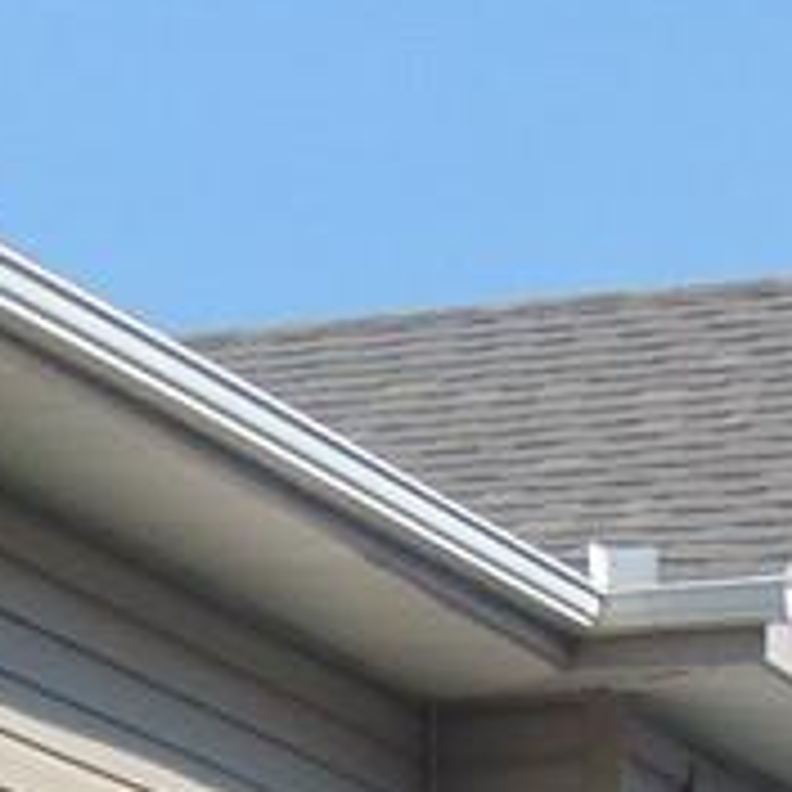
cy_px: 810
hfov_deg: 5.5
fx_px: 7973
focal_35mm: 308
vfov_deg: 5.7
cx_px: -1040
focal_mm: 10.8
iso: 80
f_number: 3.6
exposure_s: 1/800
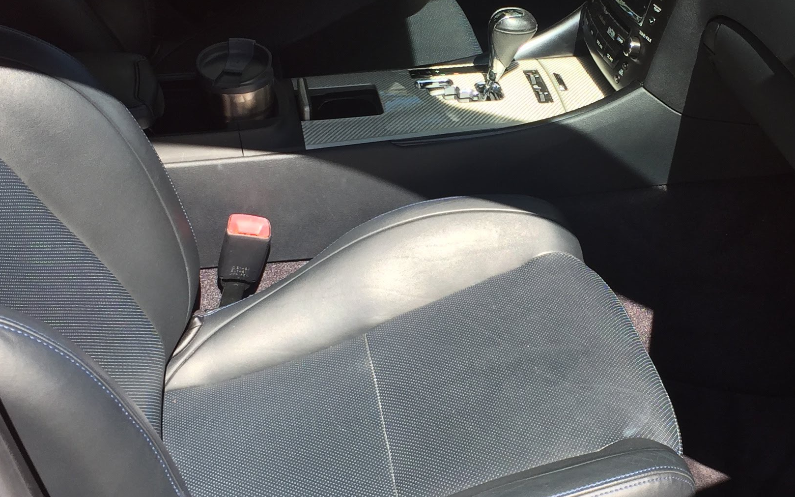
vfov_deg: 20.9
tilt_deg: -36.9
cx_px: 521
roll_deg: -1.2
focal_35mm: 62
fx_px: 1343
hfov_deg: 32.7
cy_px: 222
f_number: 2.2
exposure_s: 1/408
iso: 32
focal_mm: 4.15
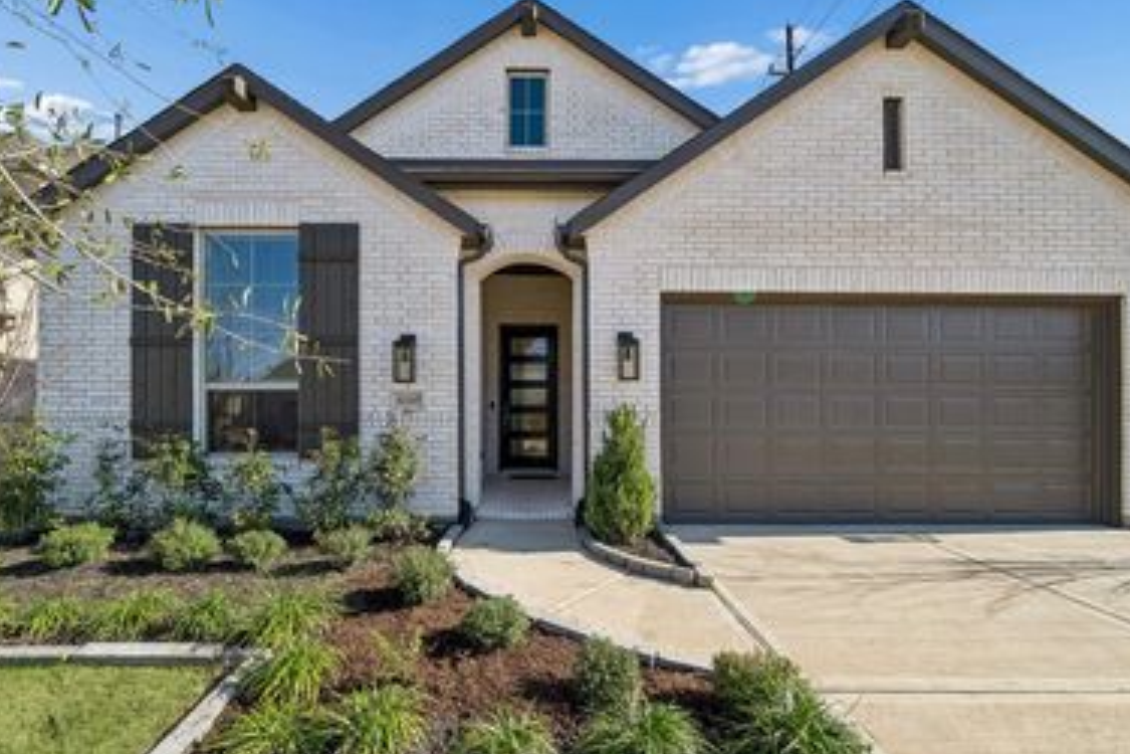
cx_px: 542
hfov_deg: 96.7
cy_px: 397
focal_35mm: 16
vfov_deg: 73.7
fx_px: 502
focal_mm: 12
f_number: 8
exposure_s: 1/2000
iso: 640
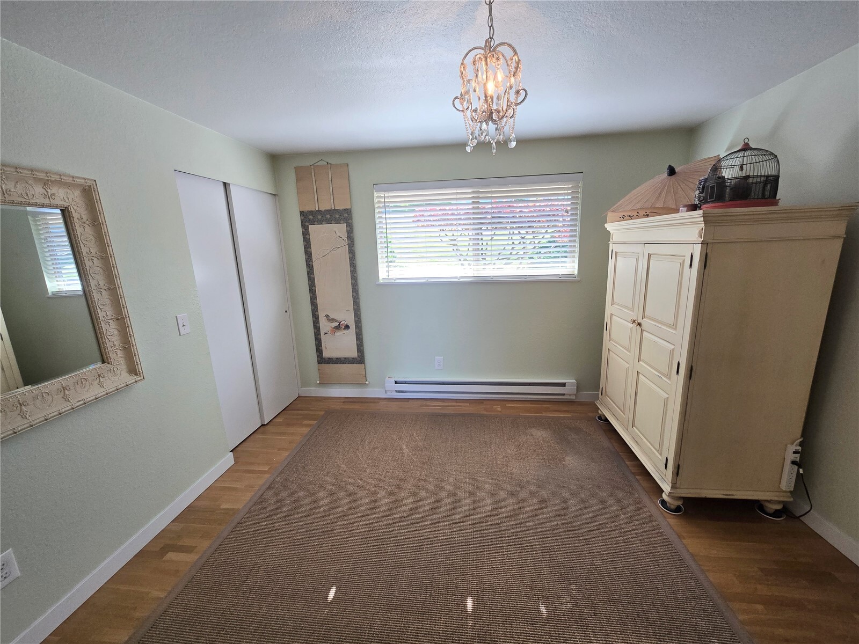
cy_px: 322
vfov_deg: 89.9
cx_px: 430
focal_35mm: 13
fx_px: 323
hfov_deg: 106.2
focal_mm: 2.2
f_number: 2.2
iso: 100
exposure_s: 1/60
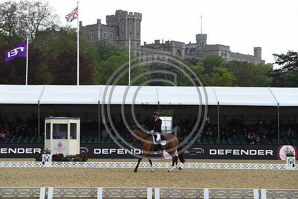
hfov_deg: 20.4
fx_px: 827
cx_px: 149
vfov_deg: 13.7
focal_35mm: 100
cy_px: 100
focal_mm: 100
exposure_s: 1/1250
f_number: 5
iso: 400
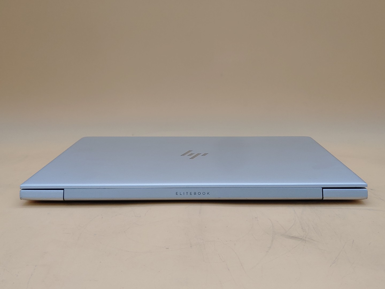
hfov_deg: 47.9
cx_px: 192
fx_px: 434
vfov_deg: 36.8
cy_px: 144
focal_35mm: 39
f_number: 1.8
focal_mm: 4.36
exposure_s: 1/154
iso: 50
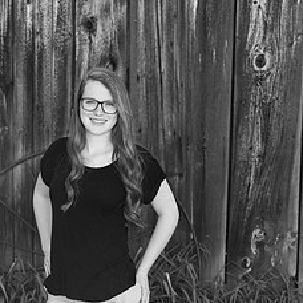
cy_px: 234
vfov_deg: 13.0
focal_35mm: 134
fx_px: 1327
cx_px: 110
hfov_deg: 13.0
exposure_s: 1/200
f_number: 5.6
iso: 400
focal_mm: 80
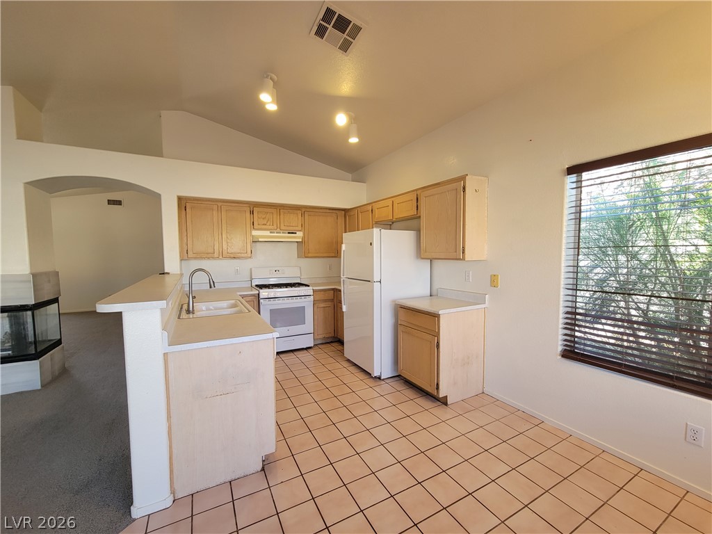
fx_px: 267
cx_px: 356
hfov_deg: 106.2
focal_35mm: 13
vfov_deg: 89.9
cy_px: 267
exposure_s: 1/60
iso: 125
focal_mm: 2.2
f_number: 2.2
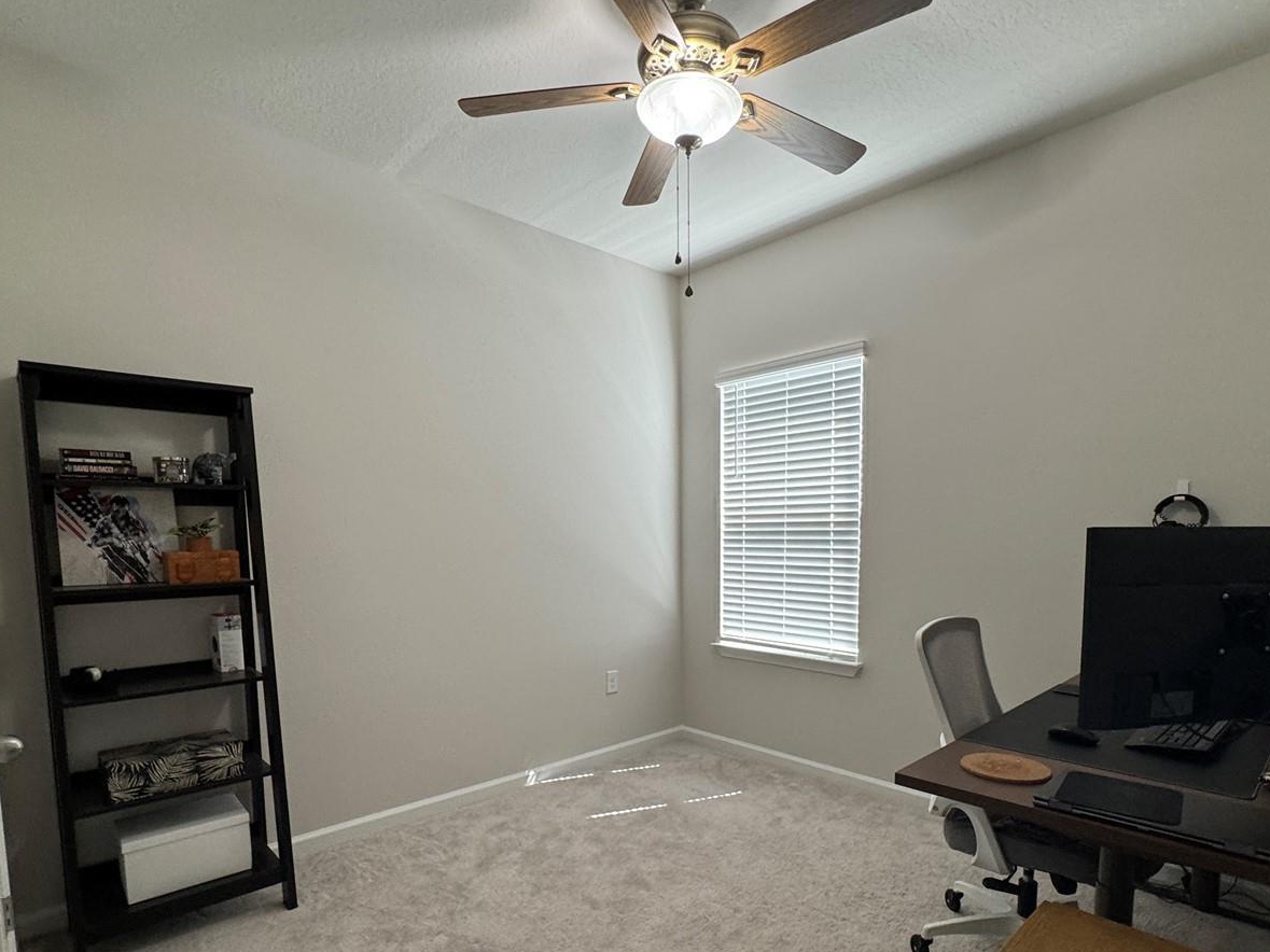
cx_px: 645
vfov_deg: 67.6
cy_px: 597
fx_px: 697
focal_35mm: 19
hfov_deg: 84.7
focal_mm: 2.22
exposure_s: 1/120
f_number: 2.2
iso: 250
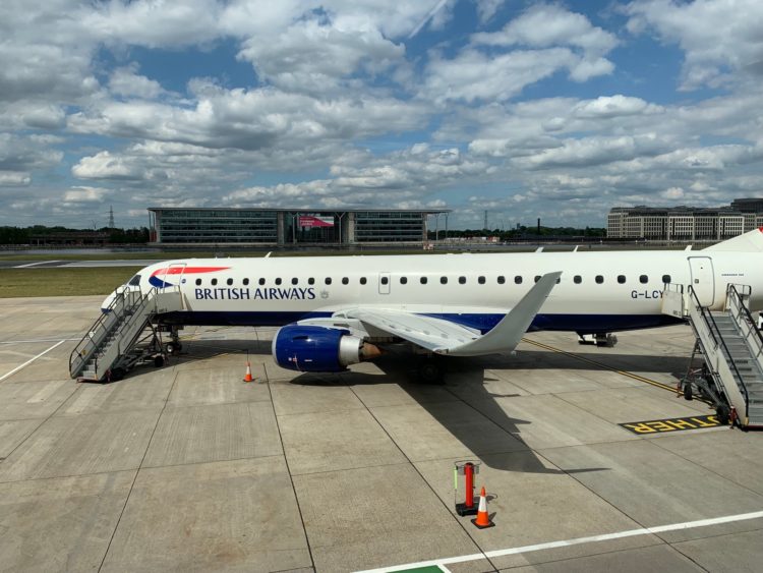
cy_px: 286
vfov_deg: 53.1
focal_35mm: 26
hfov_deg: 67.3
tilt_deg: -3.2
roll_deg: -0.2
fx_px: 573
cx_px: 382
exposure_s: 1/4274
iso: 25
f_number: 1.8
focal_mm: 4.25
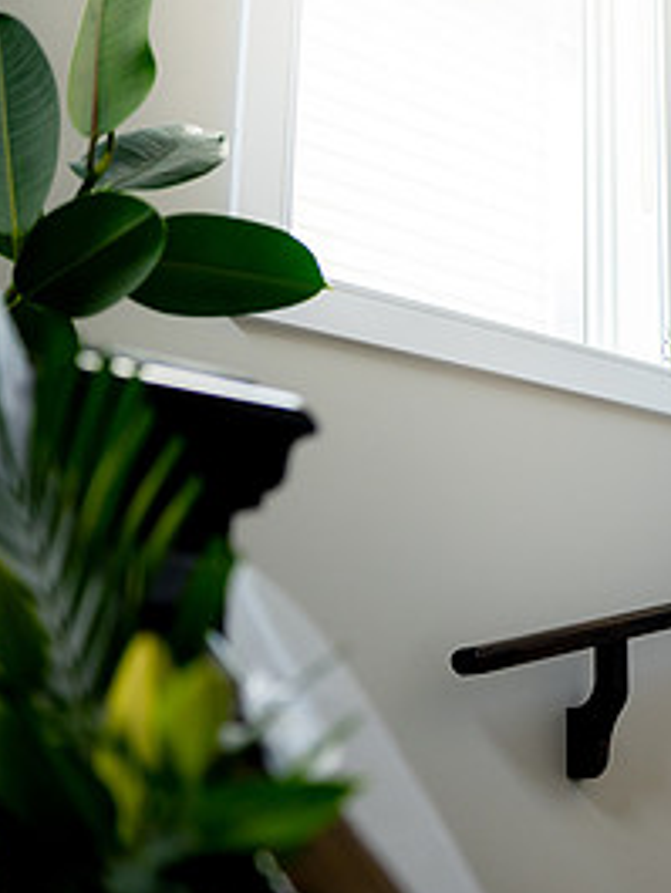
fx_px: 1524
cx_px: 934
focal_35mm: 59
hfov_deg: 21.7
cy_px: 430
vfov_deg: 32.7
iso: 640
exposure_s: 1/250
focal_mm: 28
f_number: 2
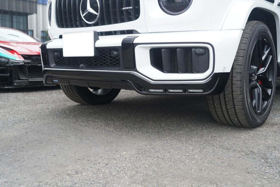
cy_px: 94
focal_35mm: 40
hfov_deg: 48.5
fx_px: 311
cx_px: 140
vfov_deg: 33.4
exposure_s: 1/160
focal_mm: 40
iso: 250
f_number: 5
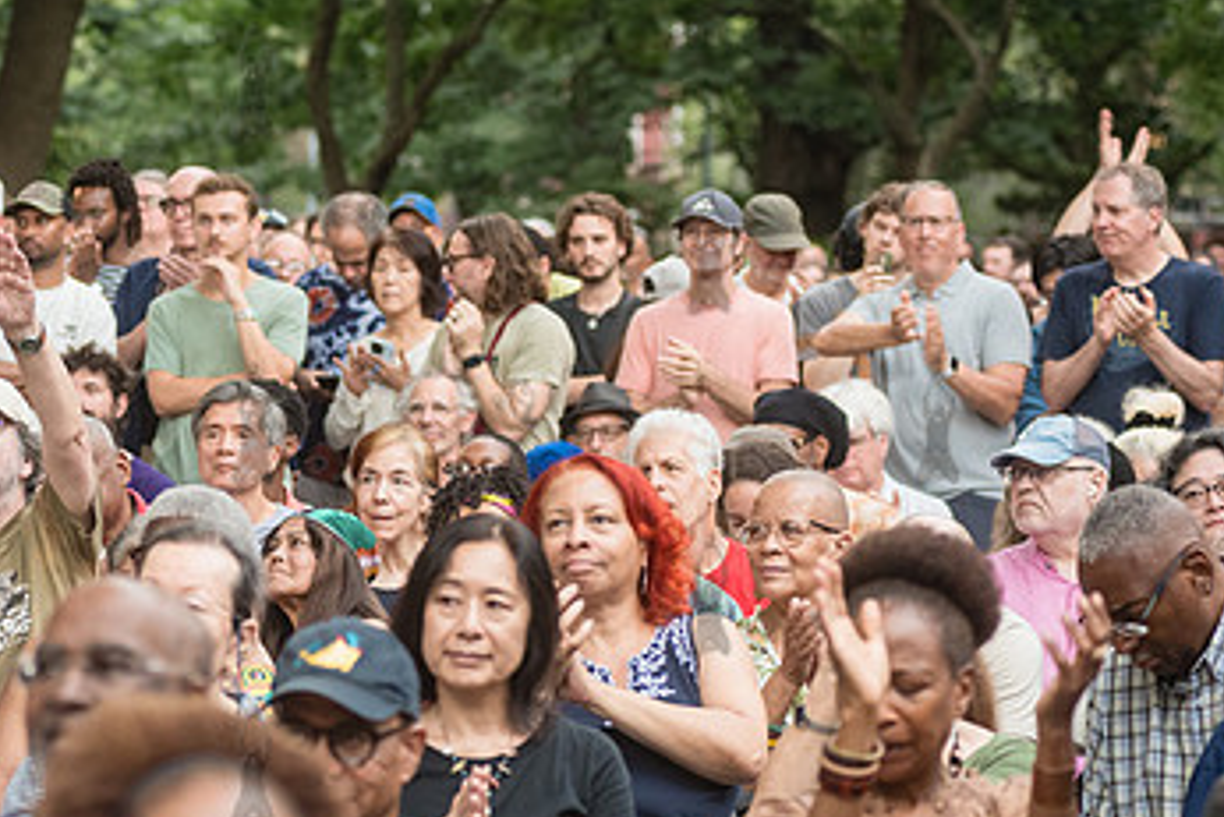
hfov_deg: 11.6
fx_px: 5986
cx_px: 251
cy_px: 423
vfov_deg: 7.8
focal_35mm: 176
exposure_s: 1/200
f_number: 3.5
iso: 2000
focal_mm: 105
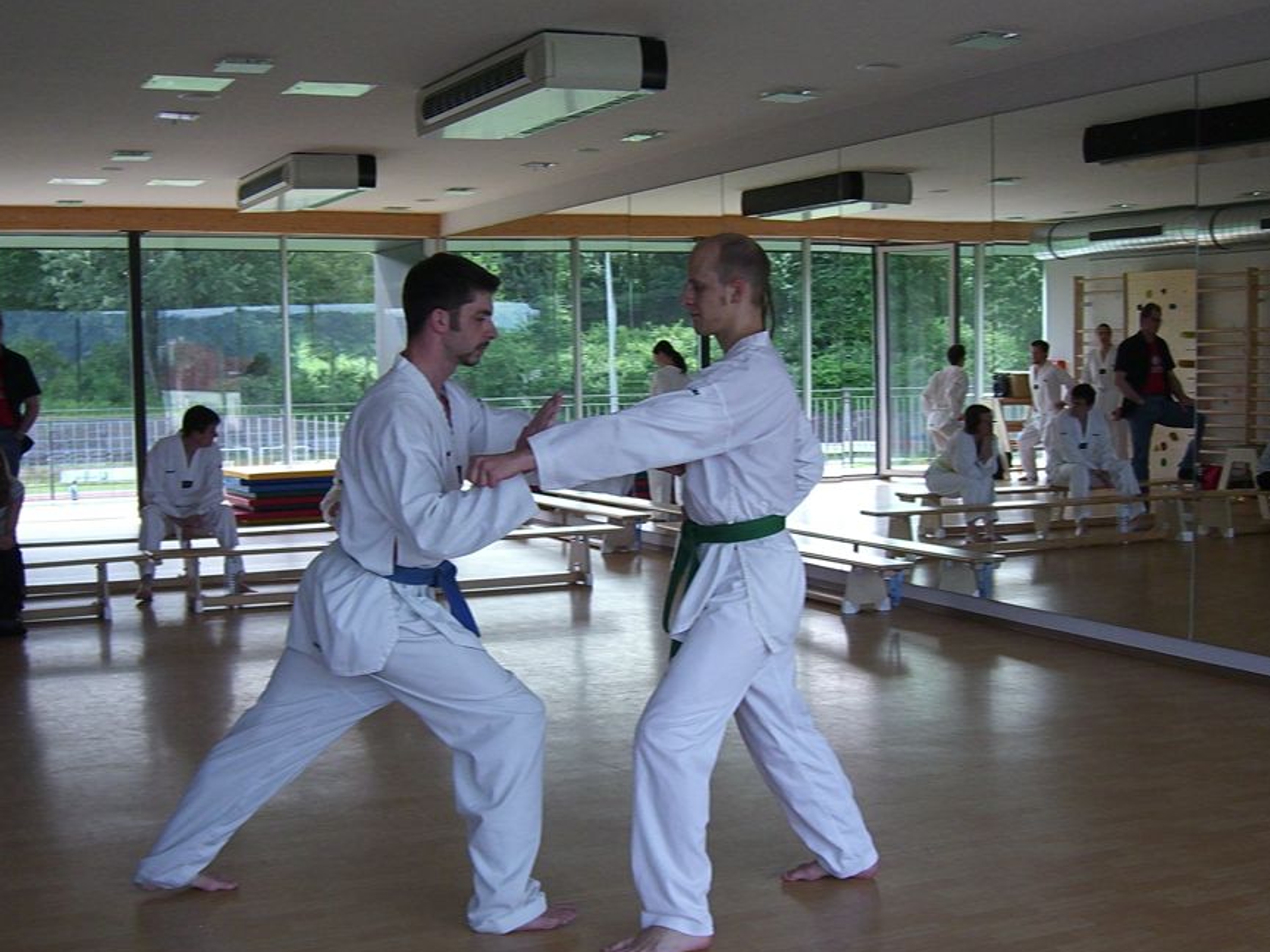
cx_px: 623
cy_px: 538
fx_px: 1651
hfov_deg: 42.1
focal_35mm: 45
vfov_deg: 32.1
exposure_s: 1/800
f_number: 2.8
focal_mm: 7.9
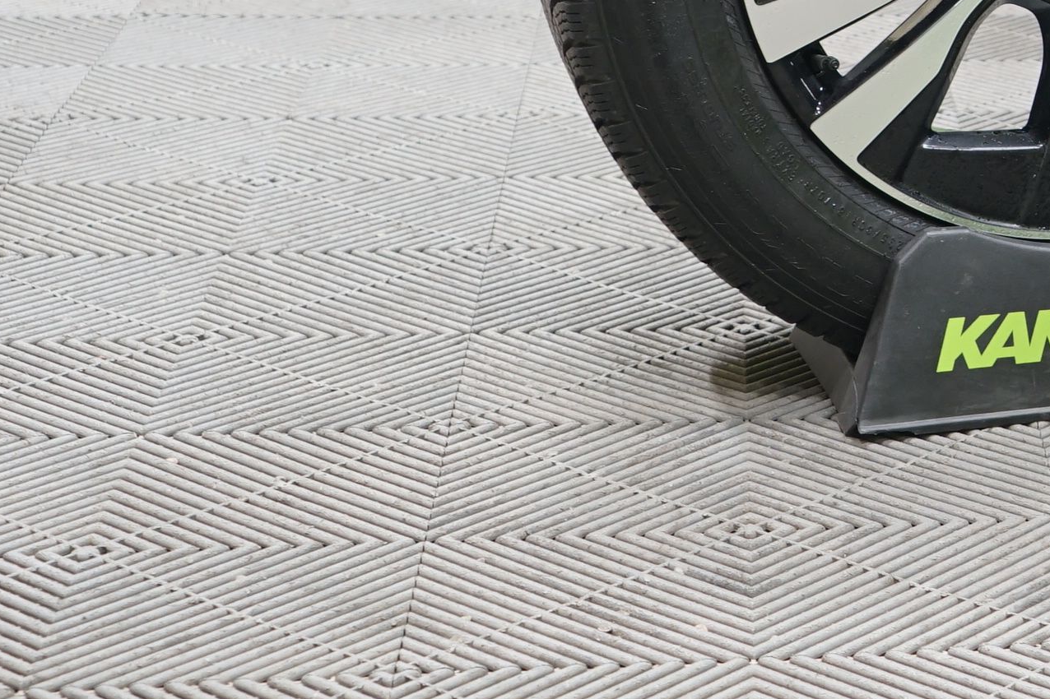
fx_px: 3149
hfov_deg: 17.3
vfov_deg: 12.4
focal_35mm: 108
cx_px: 1510
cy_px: -118
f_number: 4.5
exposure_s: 1/20
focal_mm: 35
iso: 500
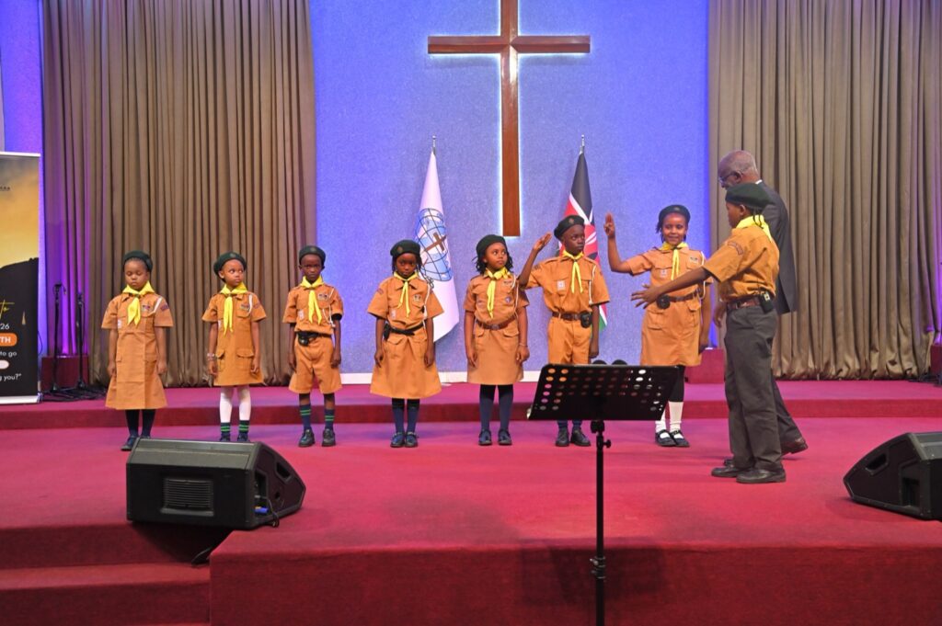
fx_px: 994
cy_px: 313
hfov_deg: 50.7
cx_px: 471
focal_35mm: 38
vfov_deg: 35.0
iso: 3200
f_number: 5
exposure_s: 1/200
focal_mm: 38
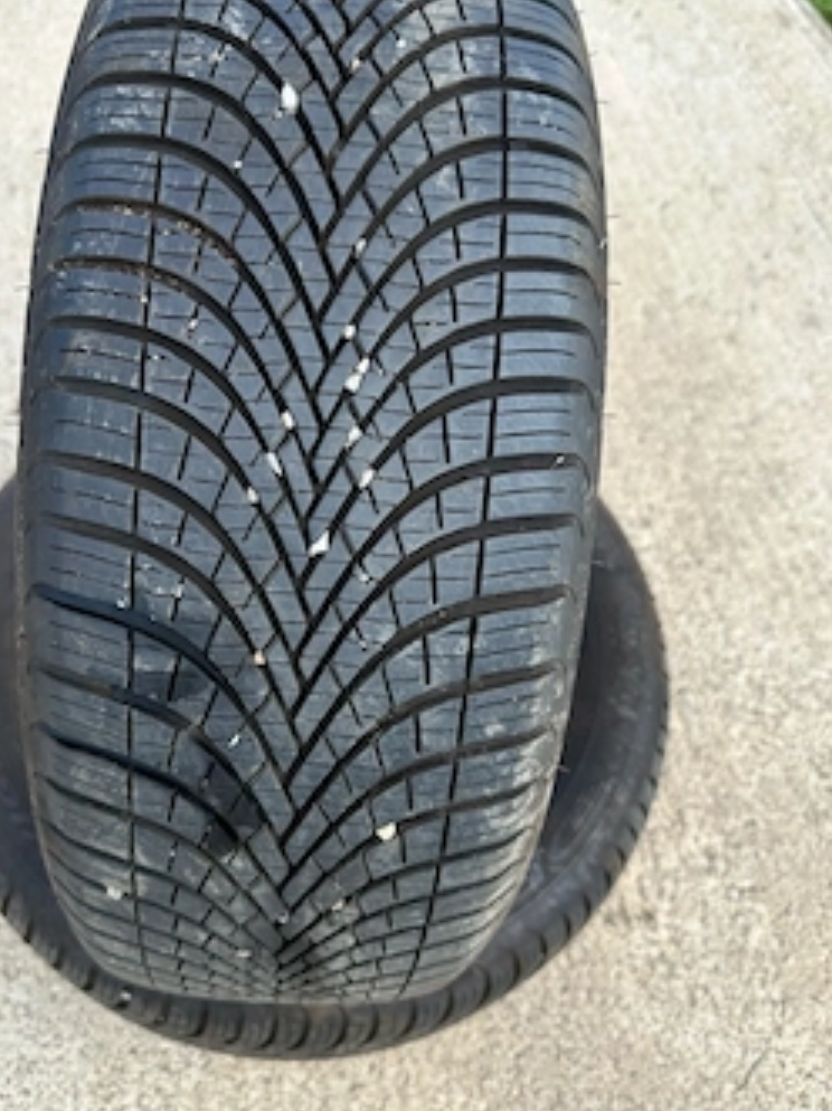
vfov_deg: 61.6
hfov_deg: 48.0
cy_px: 524
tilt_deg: -51.3
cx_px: 349
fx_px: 930
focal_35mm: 29
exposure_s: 1/1029
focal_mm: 6.86
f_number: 1.78
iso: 80
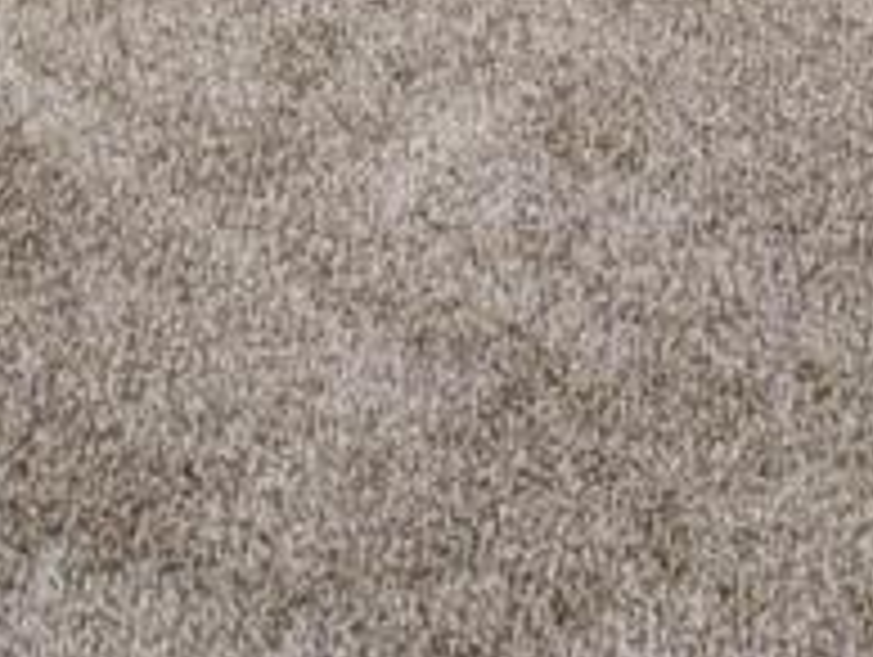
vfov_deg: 8.7
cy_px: -1838
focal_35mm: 93
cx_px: 324
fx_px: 2348
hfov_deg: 21.0
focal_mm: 2.02
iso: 72
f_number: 1.7
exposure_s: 1/120
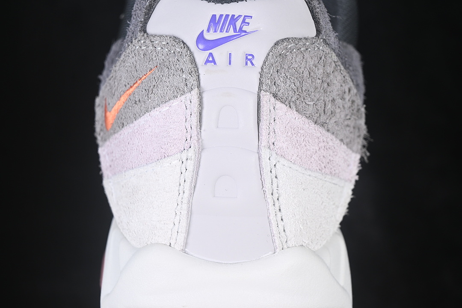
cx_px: 231
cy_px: 154
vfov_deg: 18.2
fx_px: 962
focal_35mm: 75
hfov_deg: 27.0
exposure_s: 1/60
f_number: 7.1
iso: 160
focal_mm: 50
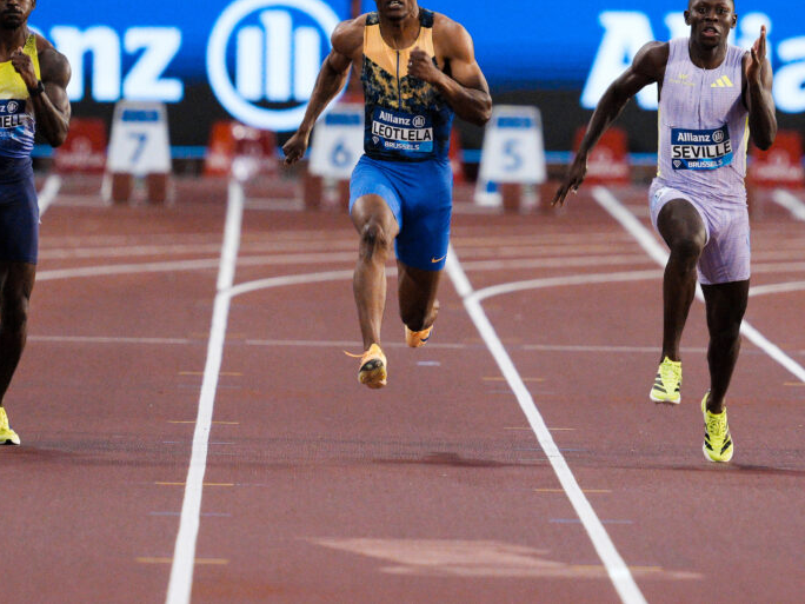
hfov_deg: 4.6
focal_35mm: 432
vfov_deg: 3.4
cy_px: 203
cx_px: 438
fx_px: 10046
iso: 4000
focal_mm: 300
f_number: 2.8
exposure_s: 1/1250
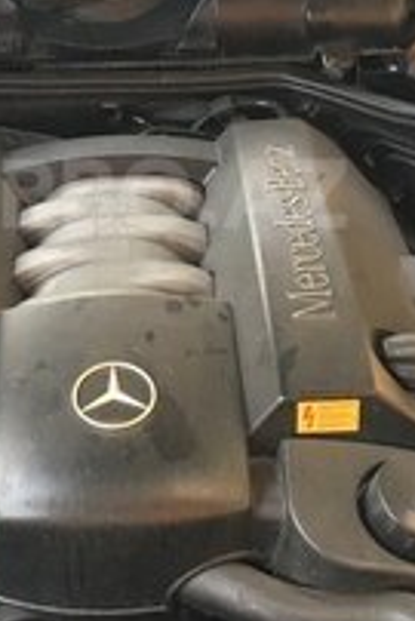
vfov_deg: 27.1
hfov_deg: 18.4
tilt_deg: -32.6
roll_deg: +2.5
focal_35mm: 74
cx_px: 111
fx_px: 1277
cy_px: 194
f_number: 2.2
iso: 125
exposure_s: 1/33
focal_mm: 4.15
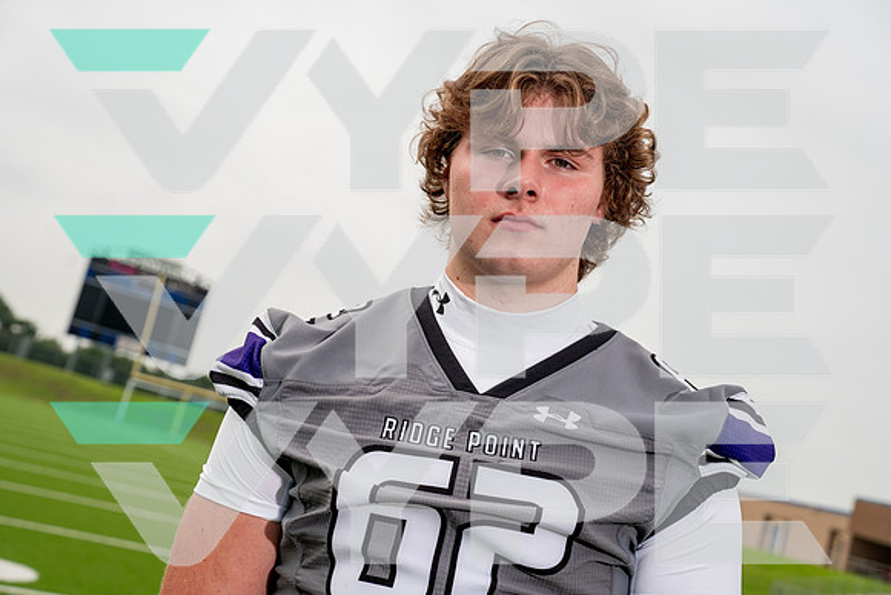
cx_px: 446
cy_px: 298
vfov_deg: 23.8
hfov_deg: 35.0
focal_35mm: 57
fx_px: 1411
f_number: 5.6
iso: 125
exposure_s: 1/800
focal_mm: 57
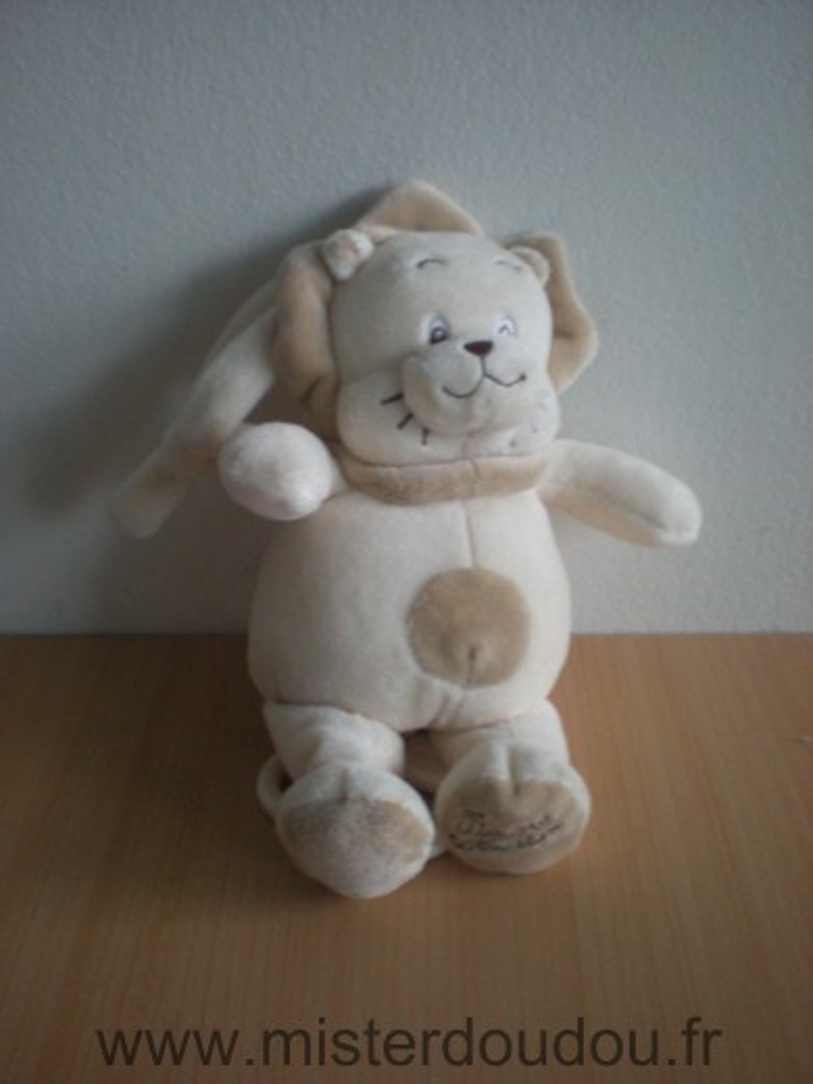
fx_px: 1190
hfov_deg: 37.7
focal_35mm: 38
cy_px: 542
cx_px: 406
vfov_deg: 49.0
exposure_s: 1/8
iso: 244
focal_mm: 6.3
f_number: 3.1
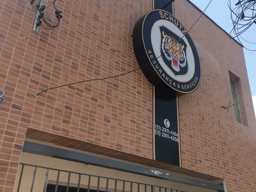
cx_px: 155
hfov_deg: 48.6
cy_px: 85
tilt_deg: +27.5
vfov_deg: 37.7
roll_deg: -0.7
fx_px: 281
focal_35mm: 38
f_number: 2.2
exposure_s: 1/1244
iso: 32
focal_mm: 4.15
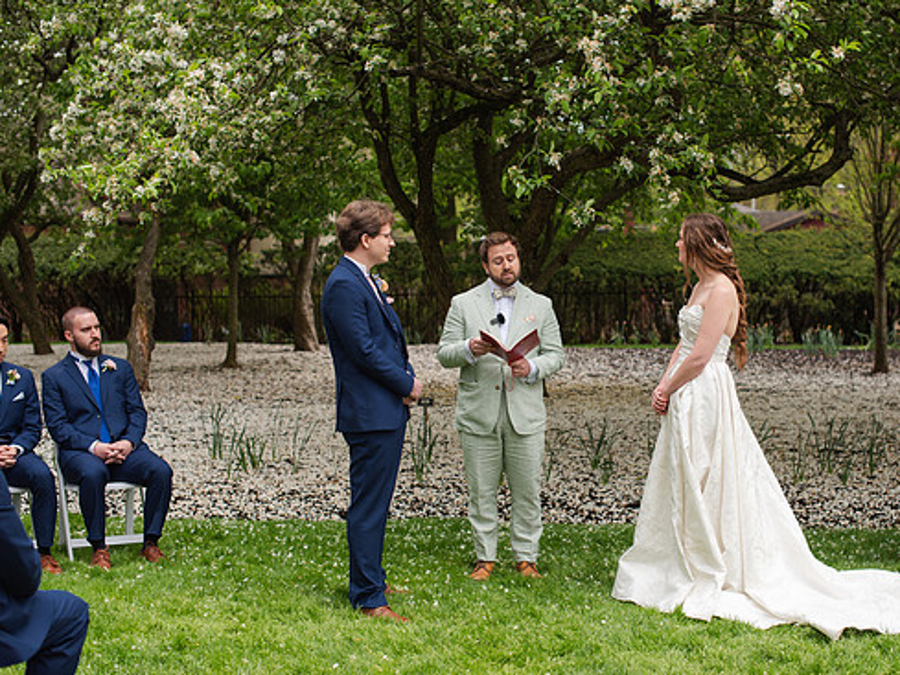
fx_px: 1586
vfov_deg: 24.0
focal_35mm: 61
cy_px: 350
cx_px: 552
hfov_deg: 31.6
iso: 100
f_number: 3.5
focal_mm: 50
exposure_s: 1/640
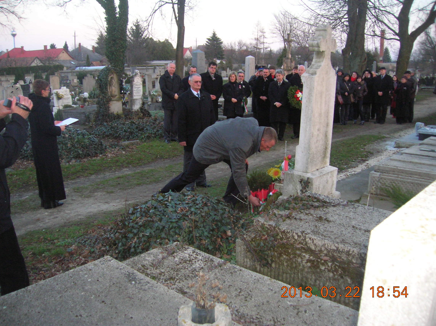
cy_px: 163
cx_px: 218
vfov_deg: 41.7
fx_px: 428
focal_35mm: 34
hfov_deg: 54.0
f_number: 2.9
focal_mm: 5.7
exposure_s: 1/60.1
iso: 133
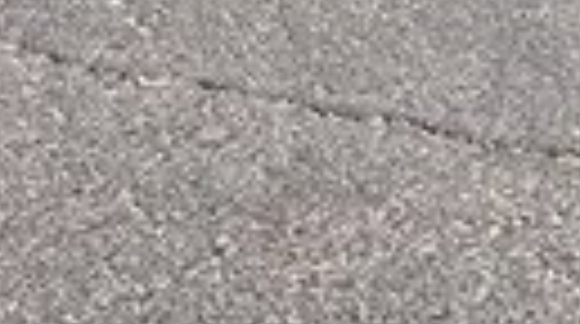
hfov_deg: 11.8
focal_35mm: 151
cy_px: -655
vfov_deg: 7.1
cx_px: -769
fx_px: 2318
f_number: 1.9
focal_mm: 3.6
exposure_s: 1/575
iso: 40
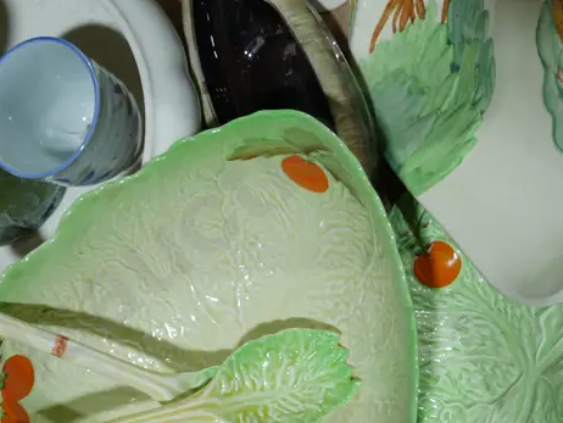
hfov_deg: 27.1
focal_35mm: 71
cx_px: 167
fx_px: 1155
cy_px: 254
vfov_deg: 20.7
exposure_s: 1/125
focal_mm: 16
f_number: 4
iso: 200
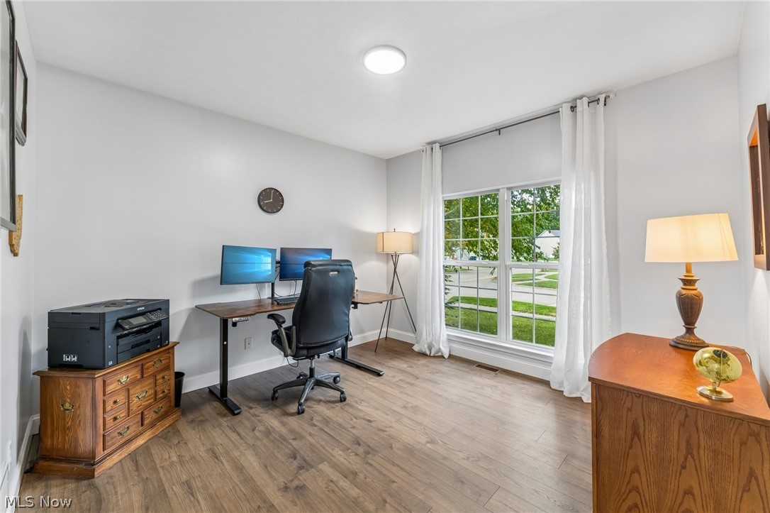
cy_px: 256
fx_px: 299
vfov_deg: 81.2
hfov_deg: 104.3
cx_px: 385
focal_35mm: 14
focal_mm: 14
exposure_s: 1/15
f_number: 6.3
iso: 250
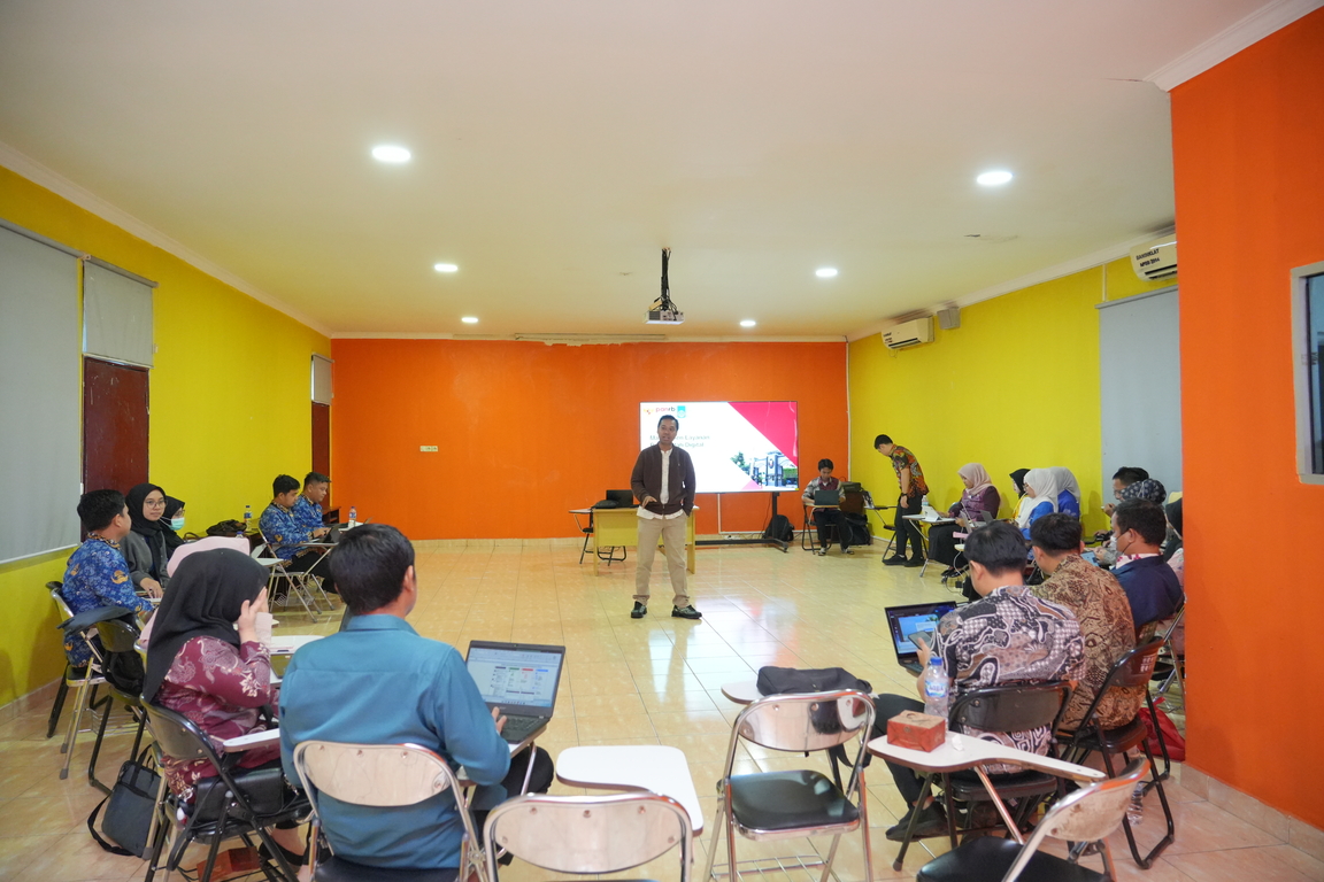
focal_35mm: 24
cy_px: 441
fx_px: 883
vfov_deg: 53.1
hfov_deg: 73.7
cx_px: 662
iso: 5000
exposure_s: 1/200
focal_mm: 24
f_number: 4
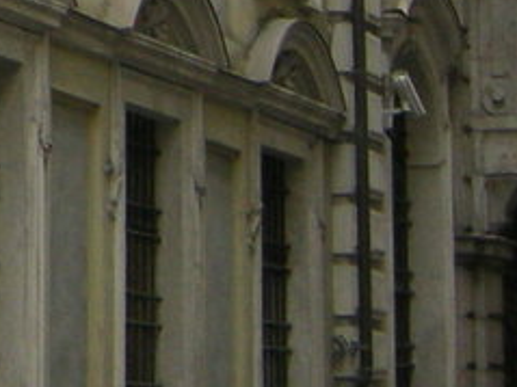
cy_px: -322
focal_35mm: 241
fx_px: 3598
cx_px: -415
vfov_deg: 6.0
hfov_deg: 7.9
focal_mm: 7.5
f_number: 2.7
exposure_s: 1/54
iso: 133
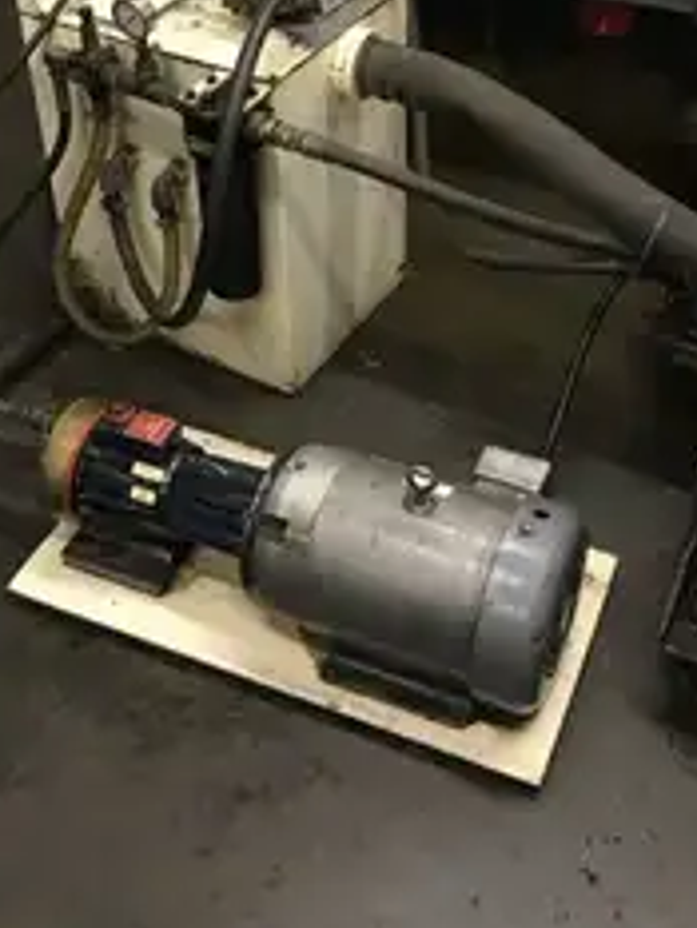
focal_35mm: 48
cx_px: 299
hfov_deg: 30.3
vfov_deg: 39.0
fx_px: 1287
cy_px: 287
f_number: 1.8
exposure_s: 1/11
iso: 100
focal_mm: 4
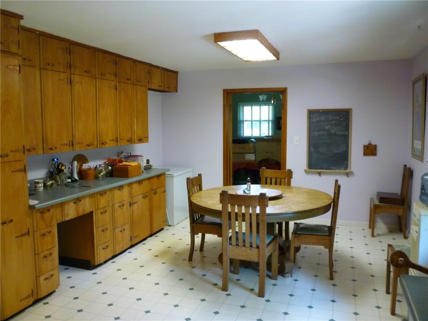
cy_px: 160
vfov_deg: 48.2
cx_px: 214
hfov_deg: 61.7
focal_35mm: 29
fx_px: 359
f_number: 3.3
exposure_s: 1/20
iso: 400
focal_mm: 5.2
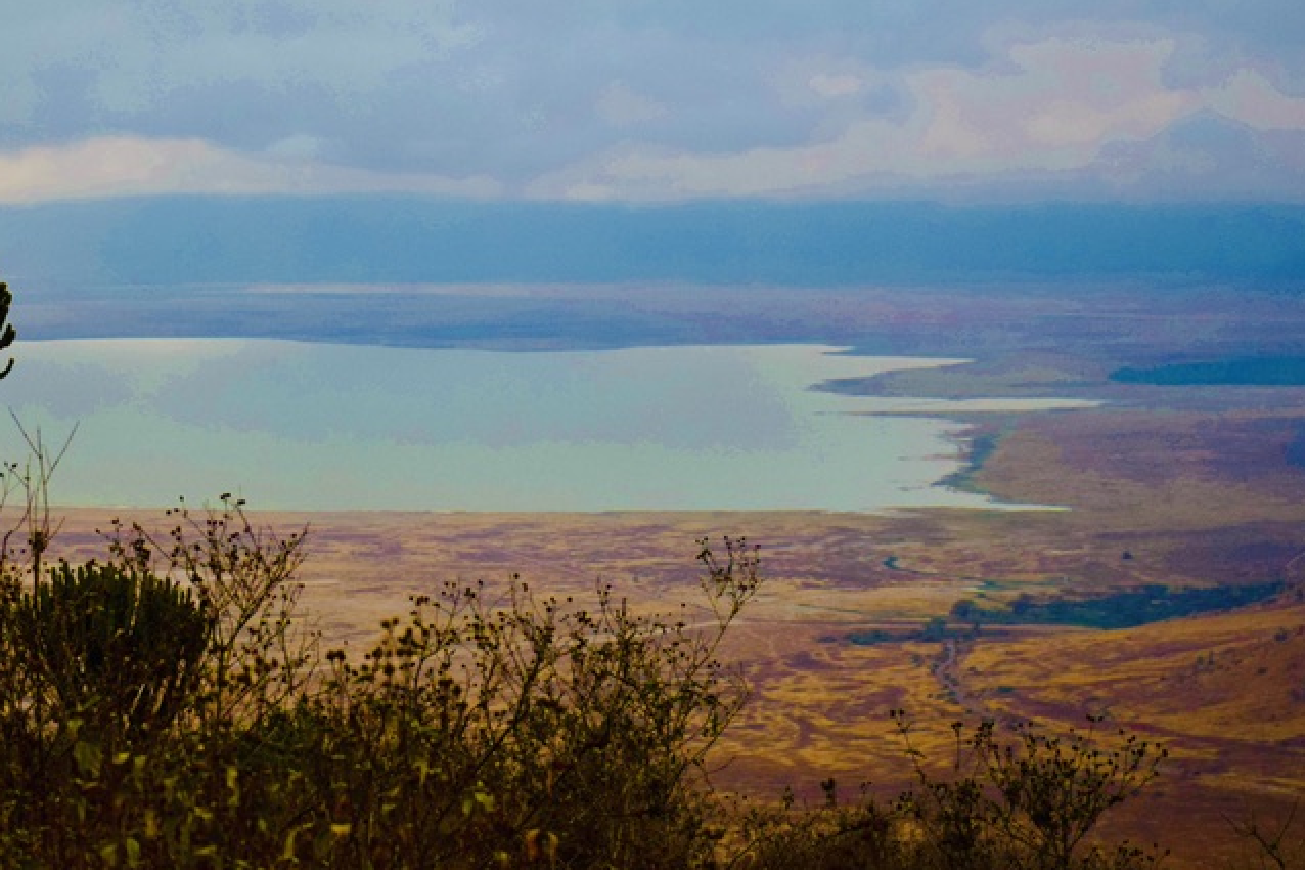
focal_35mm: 97
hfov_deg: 20.8
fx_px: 3515
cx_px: 301
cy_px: 237
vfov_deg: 14.1
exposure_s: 1/500
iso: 900
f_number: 4.2
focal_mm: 38
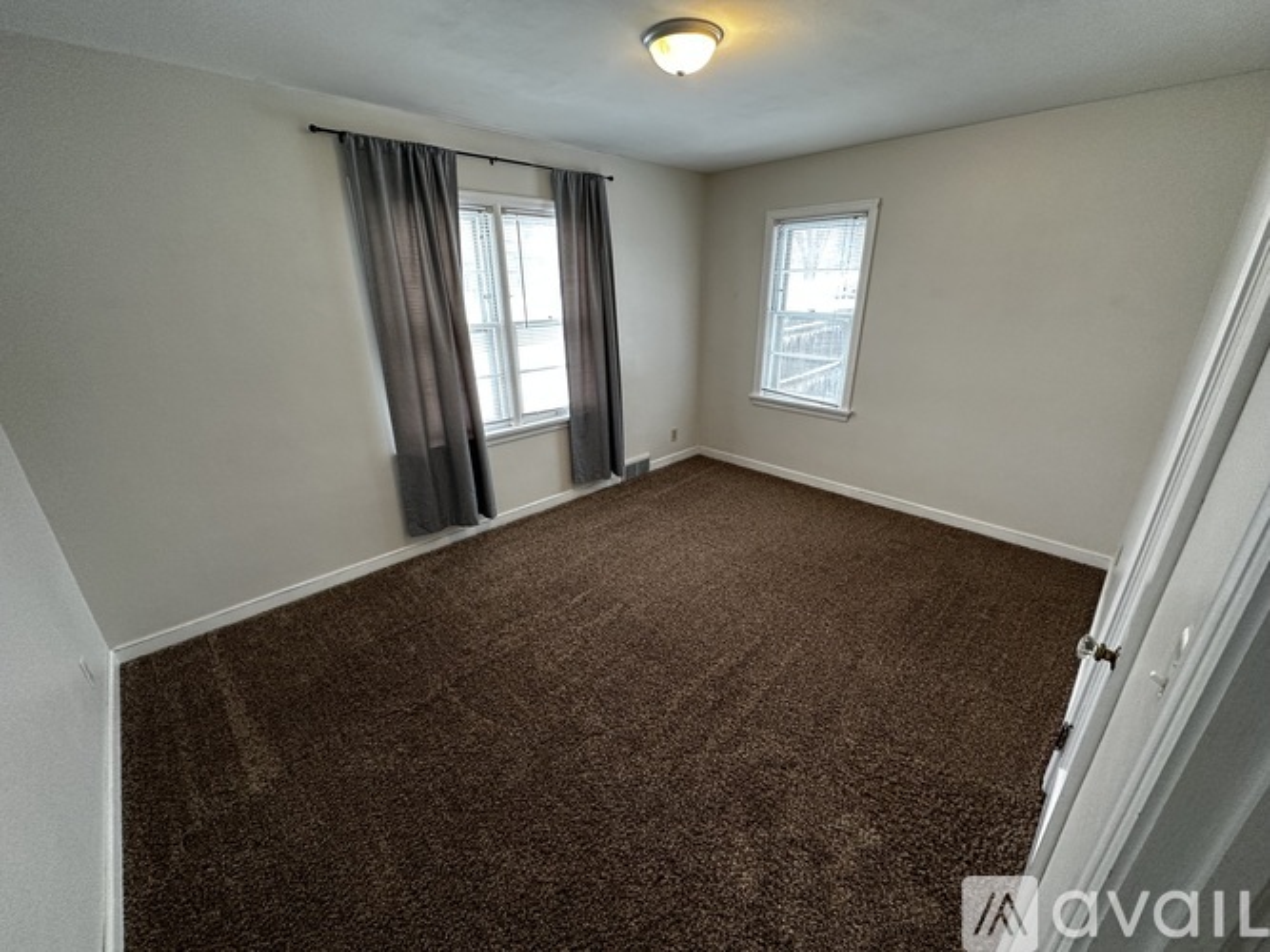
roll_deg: +1.0
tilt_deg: -21.8
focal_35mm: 14
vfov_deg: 85.7
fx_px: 514
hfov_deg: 102.1
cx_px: 635
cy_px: 476
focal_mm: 2.22
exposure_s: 1/60
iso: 200
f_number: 2.2
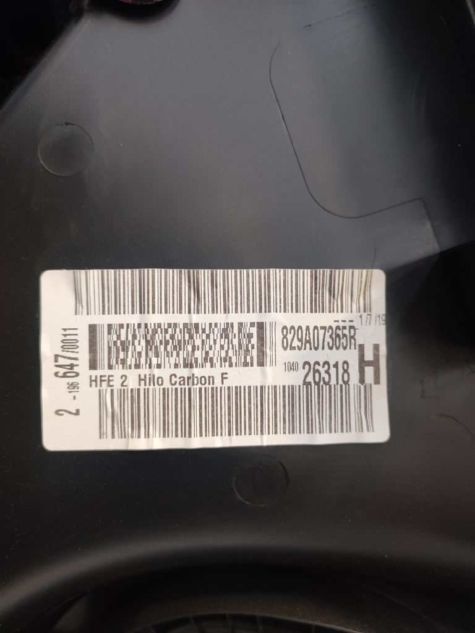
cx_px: 238
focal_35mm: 25
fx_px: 457
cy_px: 316
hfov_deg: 54.9
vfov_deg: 69.4
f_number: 1.79
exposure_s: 1/33
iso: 806
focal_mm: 4.7
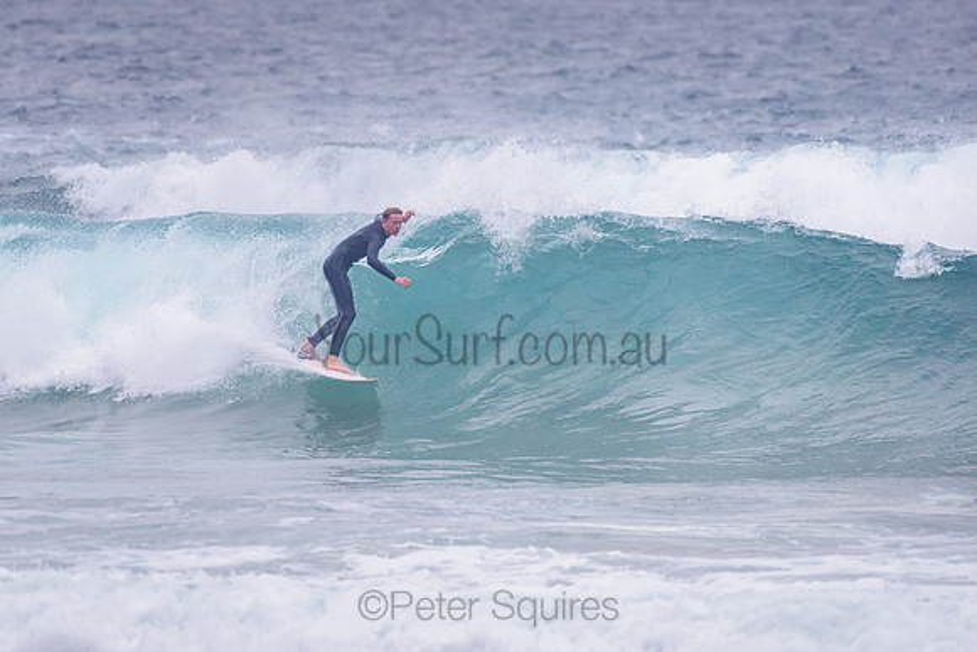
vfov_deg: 2.2
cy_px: 276
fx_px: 16637
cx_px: 378
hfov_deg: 3.4
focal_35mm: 613
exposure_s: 1/2000
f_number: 5.6
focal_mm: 500
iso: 2000
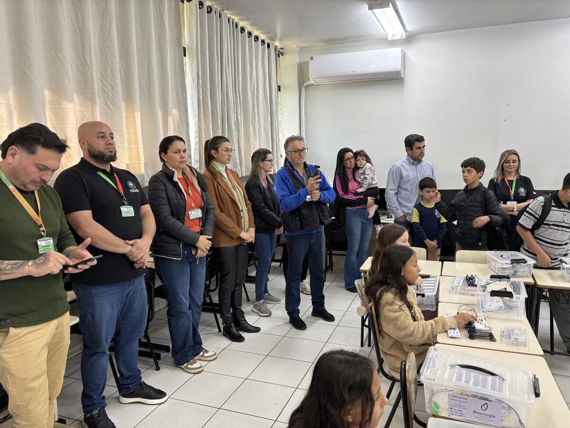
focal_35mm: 26
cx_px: 285
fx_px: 428
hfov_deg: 67.3
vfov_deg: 53.1
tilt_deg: -7.2
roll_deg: +1.2
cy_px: 214
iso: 100
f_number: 1.6
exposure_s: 1/60
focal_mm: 5.96
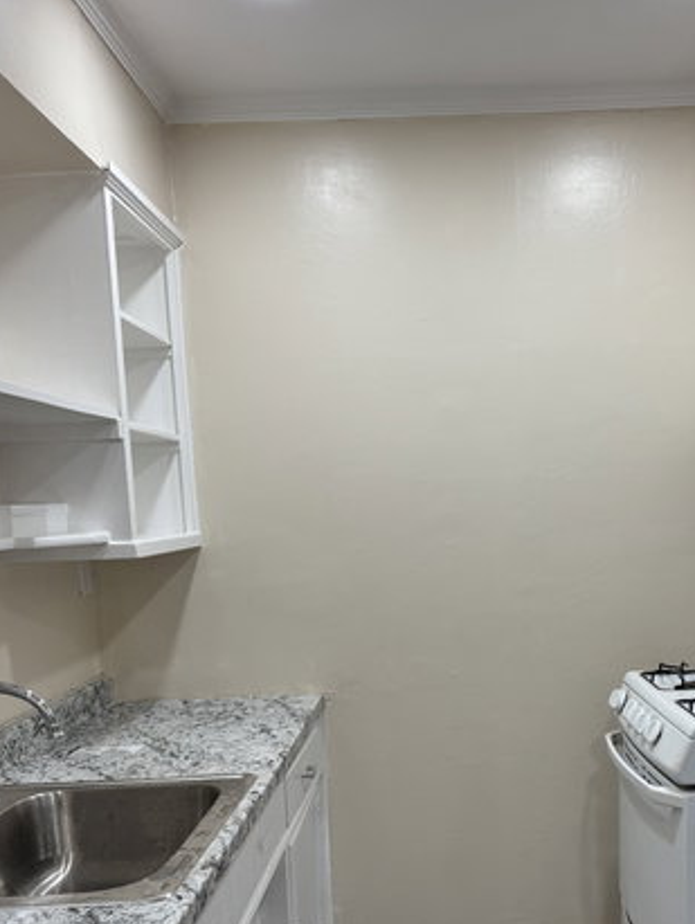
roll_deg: +2.5
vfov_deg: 51.3
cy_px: 636
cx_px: 448
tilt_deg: -8.4
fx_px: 935
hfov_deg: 40.4
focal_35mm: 35
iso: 80
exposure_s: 1/120
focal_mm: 6.76
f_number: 1.78
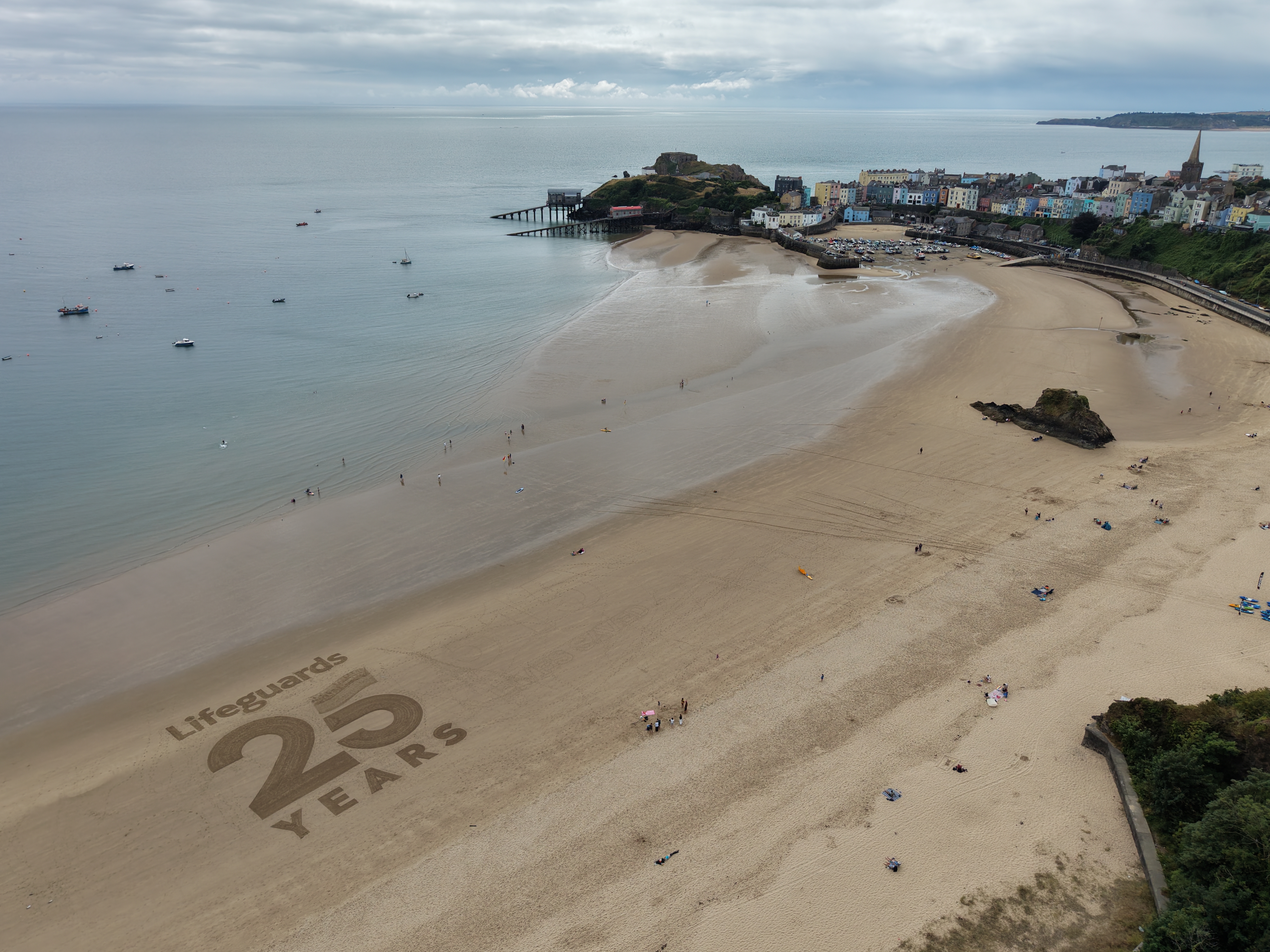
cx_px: 642
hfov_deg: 69.4
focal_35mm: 25
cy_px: 479
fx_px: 917
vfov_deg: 54.9
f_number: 1.8
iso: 200
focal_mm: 8.67
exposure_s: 1/8000
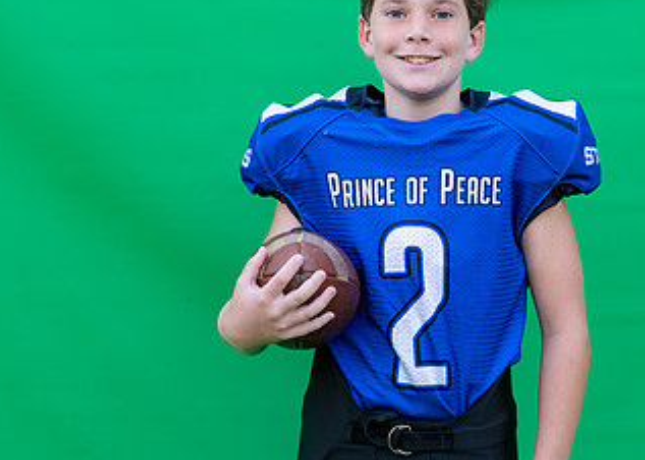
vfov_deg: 14.9
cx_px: 442
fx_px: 1757
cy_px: 246
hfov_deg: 20.7
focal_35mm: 96
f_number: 2.8
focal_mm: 50
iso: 200
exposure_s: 1/320
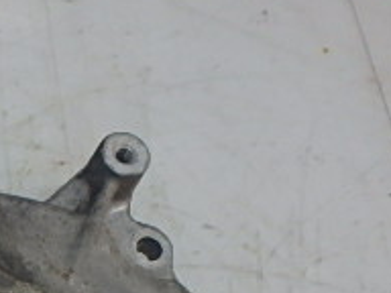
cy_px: 413
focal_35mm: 70
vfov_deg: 19.0
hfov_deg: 24.3
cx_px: -118
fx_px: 791
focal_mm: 3.7
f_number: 3.5
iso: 200
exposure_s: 1/50
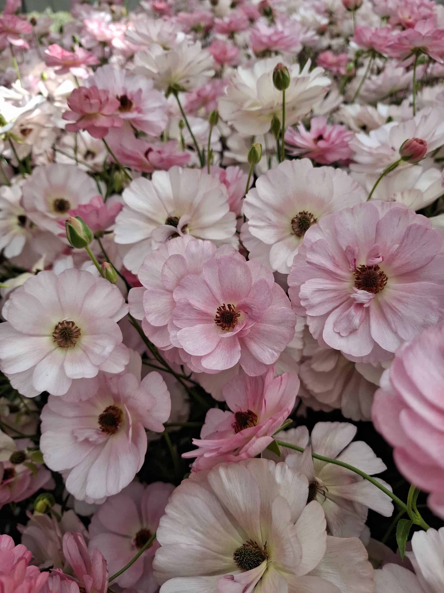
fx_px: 393
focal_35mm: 23
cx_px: 222
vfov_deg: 73.9
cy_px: 296
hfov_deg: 58.9
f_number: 1.8
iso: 50
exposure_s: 1/1007
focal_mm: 5.54
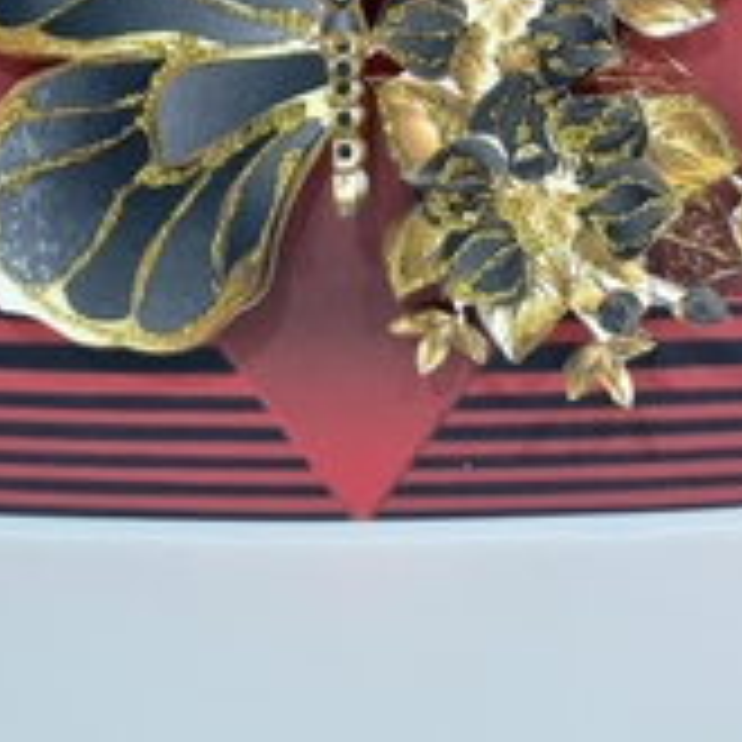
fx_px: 1576
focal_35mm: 65
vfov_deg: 25.5
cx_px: 634
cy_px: 43
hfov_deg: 25.8
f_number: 1.9
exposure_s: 1/50
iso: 400
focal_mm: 3.6
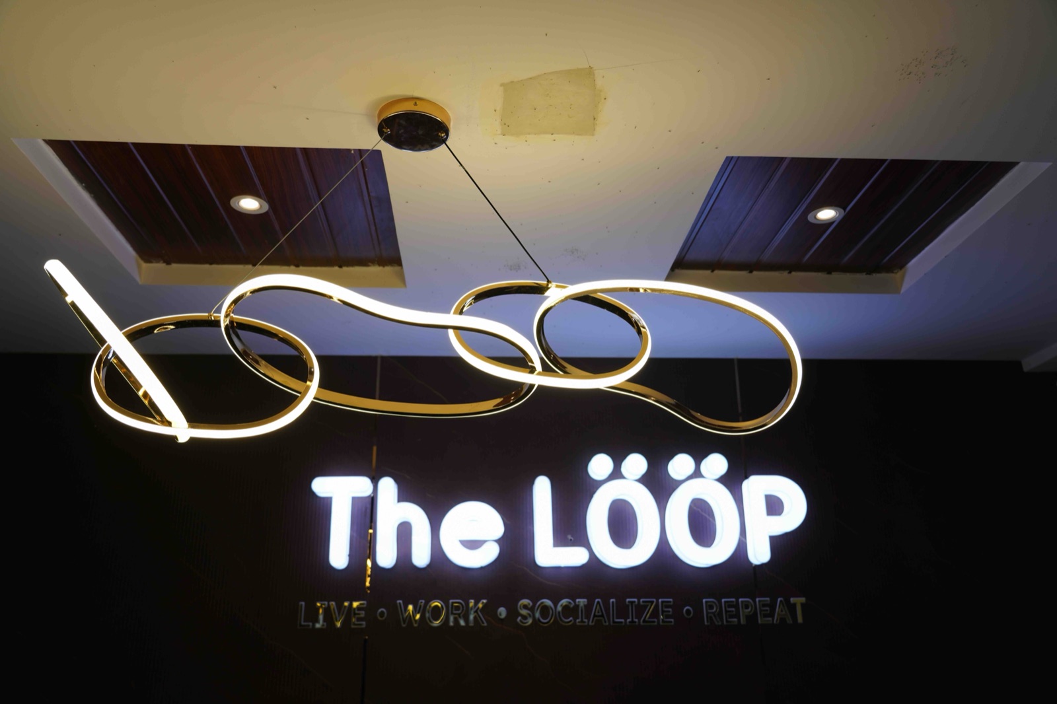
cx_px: 528
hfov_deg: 63.7
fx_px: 851
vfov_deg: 44.9
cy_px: 352
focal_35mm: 29
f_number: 4.5
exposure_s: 1/100
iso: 160
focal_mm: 29
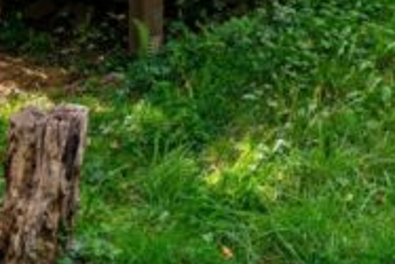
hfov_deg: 26.0
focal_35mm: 78
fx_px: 856
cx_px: 215
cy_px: -258
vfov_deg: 14.6
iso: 100
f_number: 5
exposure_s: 1/125
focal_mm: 19
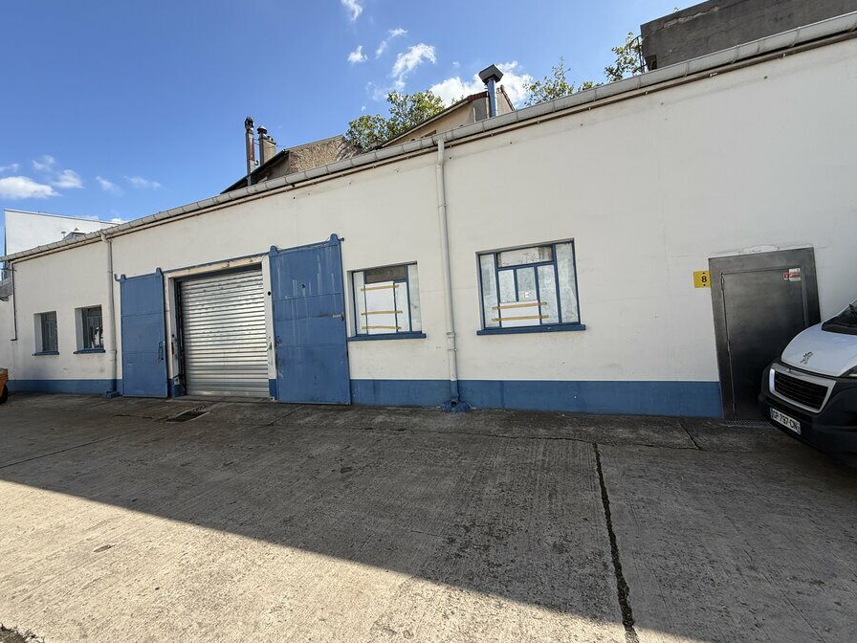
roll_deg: +2.8
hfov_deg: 98.1
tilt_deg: +2.7
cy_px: 313
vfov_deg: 81.7
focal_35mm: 15
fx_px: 371
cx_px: 405
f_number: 2.2
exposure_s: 1/1285
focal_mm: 2.22
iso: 50
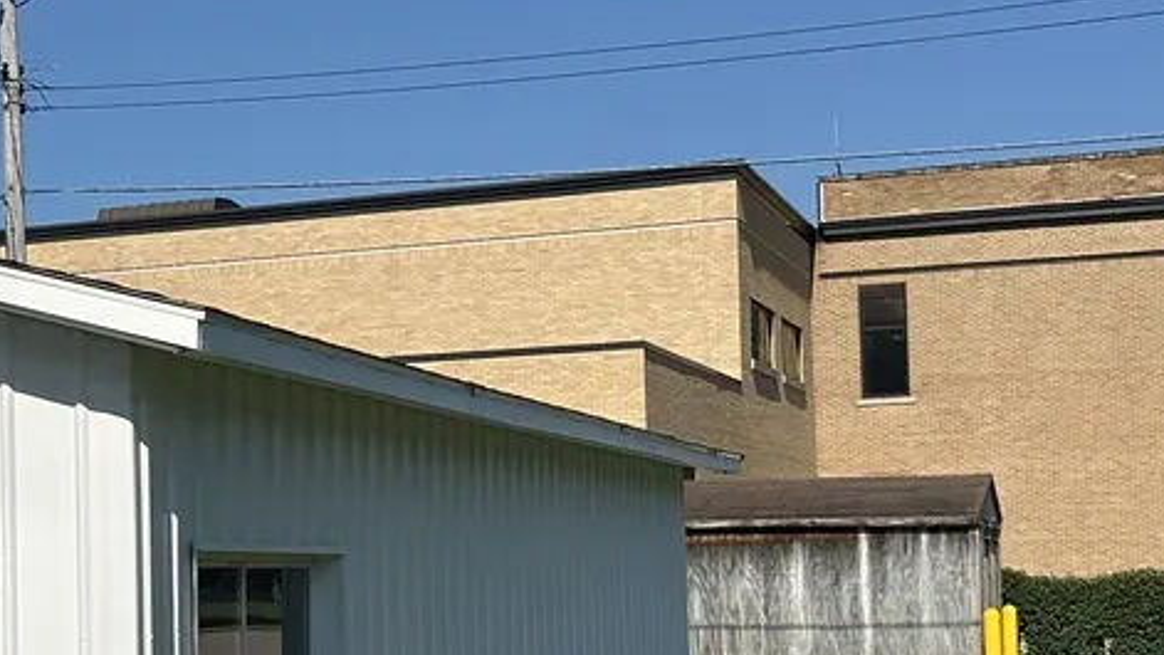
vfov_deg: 15.1
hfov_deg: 25.1
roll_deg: +0.7
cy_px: 457
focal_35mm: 80
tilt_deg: +3.3
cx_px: -25
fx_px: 2469
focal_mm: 6.86
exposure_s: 1/12048
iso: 80
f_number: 1.78
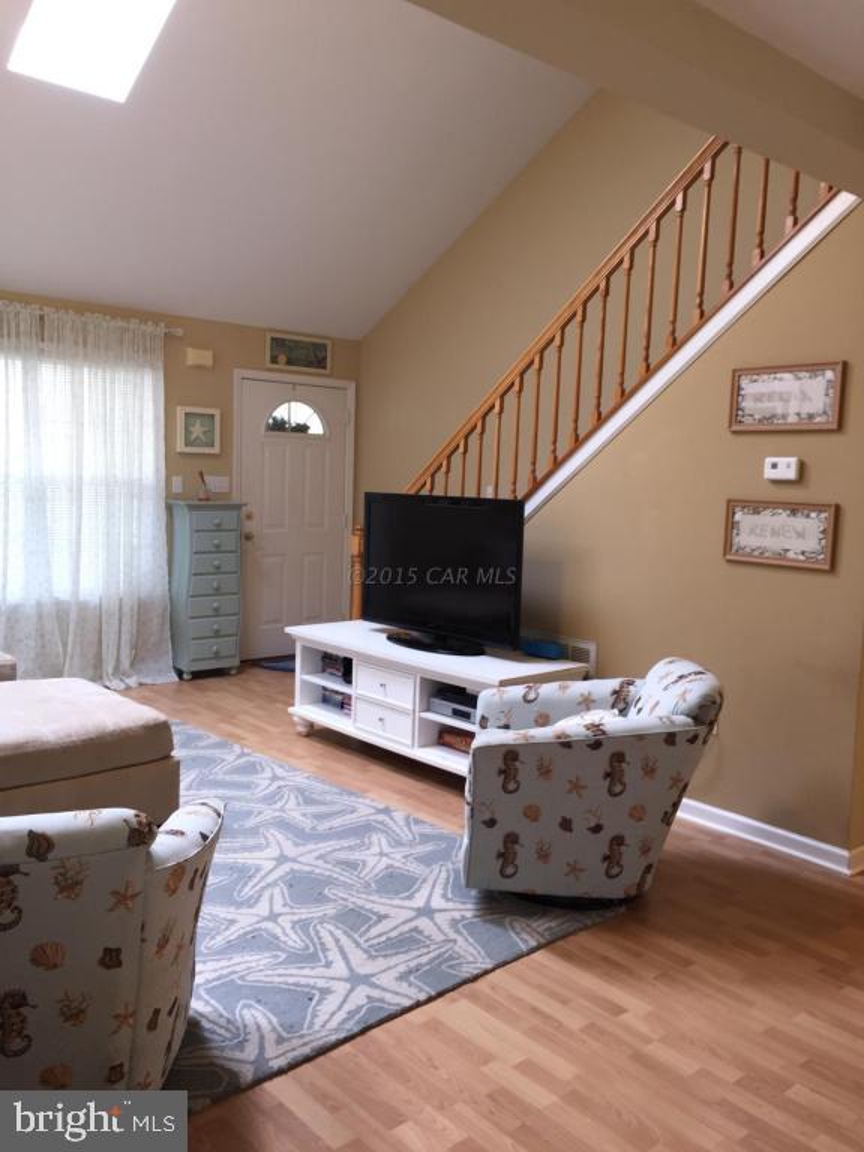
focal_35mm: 29
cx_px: 432
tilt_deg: -6.4
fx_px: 965
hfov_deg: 48.2
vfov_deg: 61.7
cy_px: 576
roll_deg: -1.9
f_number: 2.2
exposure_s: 1/30
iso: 40
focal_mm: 4.15
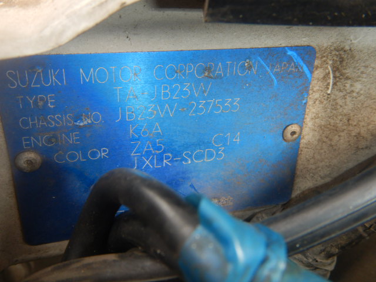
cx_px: 188
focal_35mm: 34
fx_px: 369
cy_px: 141
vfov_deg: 41.8
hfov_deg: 54.0
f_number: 4.2
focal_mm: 6.1
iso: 200
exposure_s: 1/30
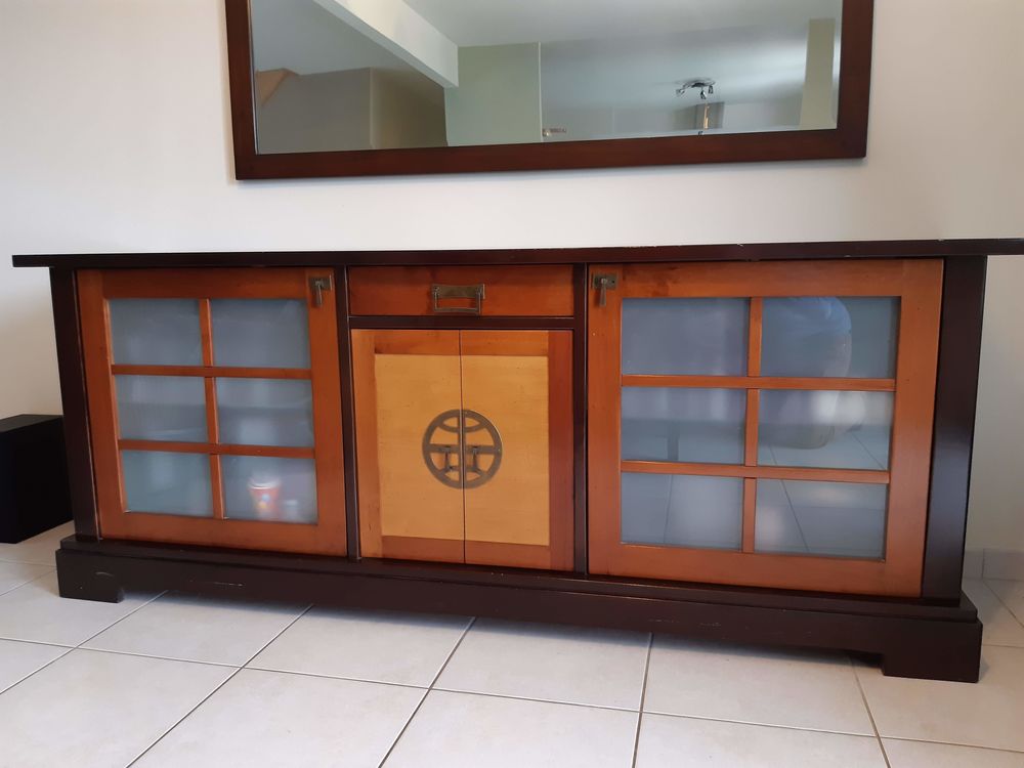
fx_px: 769
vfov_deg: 53.1
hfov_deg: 67.3
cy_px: 384
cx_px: 512
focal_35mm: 26
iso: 200
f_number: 1.7
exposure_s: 1/33
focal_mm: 3.92
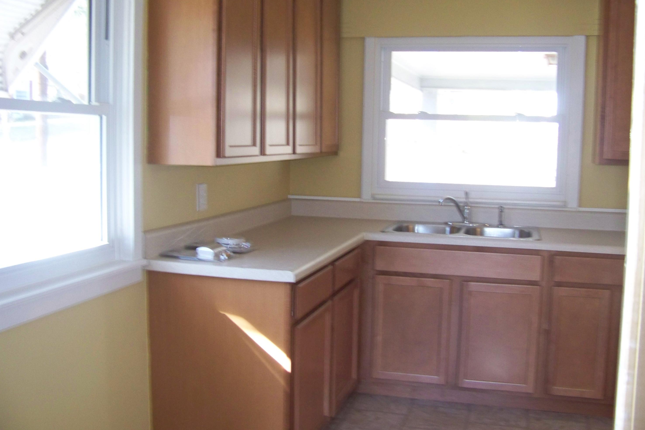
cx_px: 324
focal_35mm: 38
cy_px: 206
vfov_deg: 35.1
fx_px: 681
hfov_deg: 50.7
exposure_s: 1/30
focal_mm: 5.85
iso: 200
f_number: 2.8
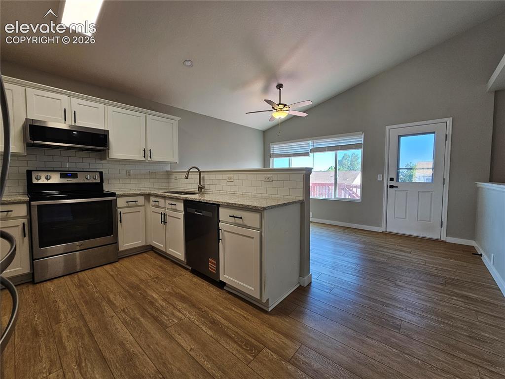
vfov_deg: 89.9
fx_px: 190
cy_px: 190
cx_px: 252
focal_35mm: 13
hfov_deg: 106.2
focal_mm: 2.2
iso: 50
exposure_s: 1/60
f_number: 2.2
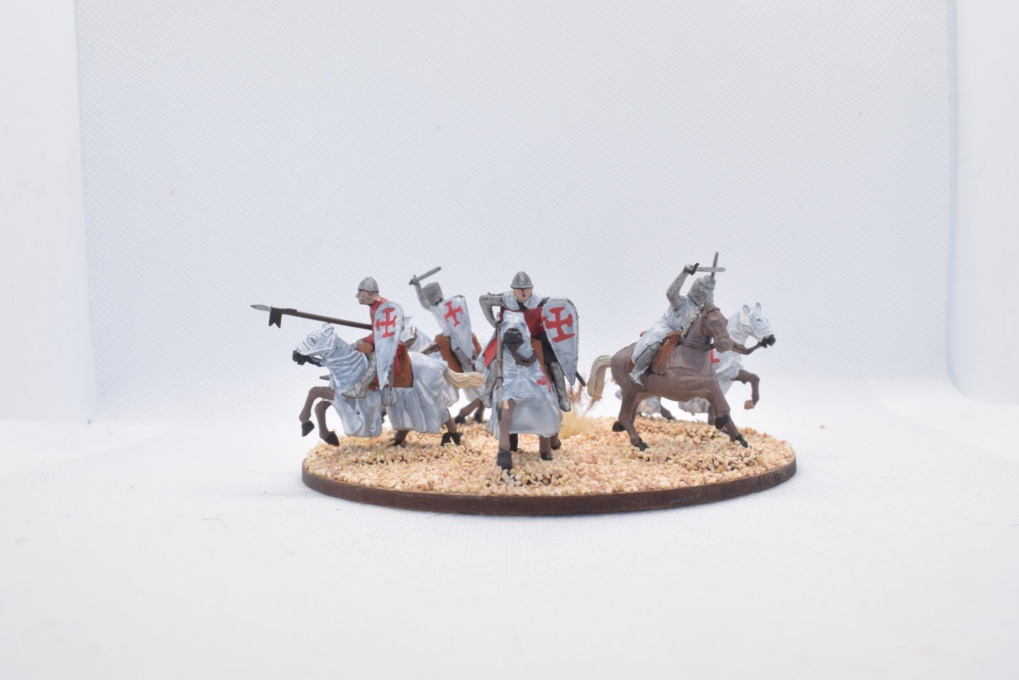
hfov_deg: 46.4
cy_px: 340
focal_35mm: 42
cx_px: 510
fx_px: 1189
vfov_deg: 31.9
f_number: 14
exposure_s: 1/60
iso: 800
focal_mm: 28
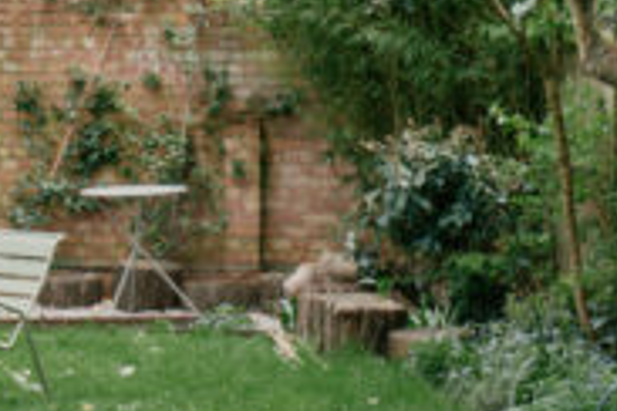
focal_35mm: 176
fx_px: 3016
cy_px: 81
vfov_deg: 7.8
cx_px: -401
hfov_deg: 11.1
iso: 200
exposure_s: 1/50
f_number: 11
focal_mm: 28.3
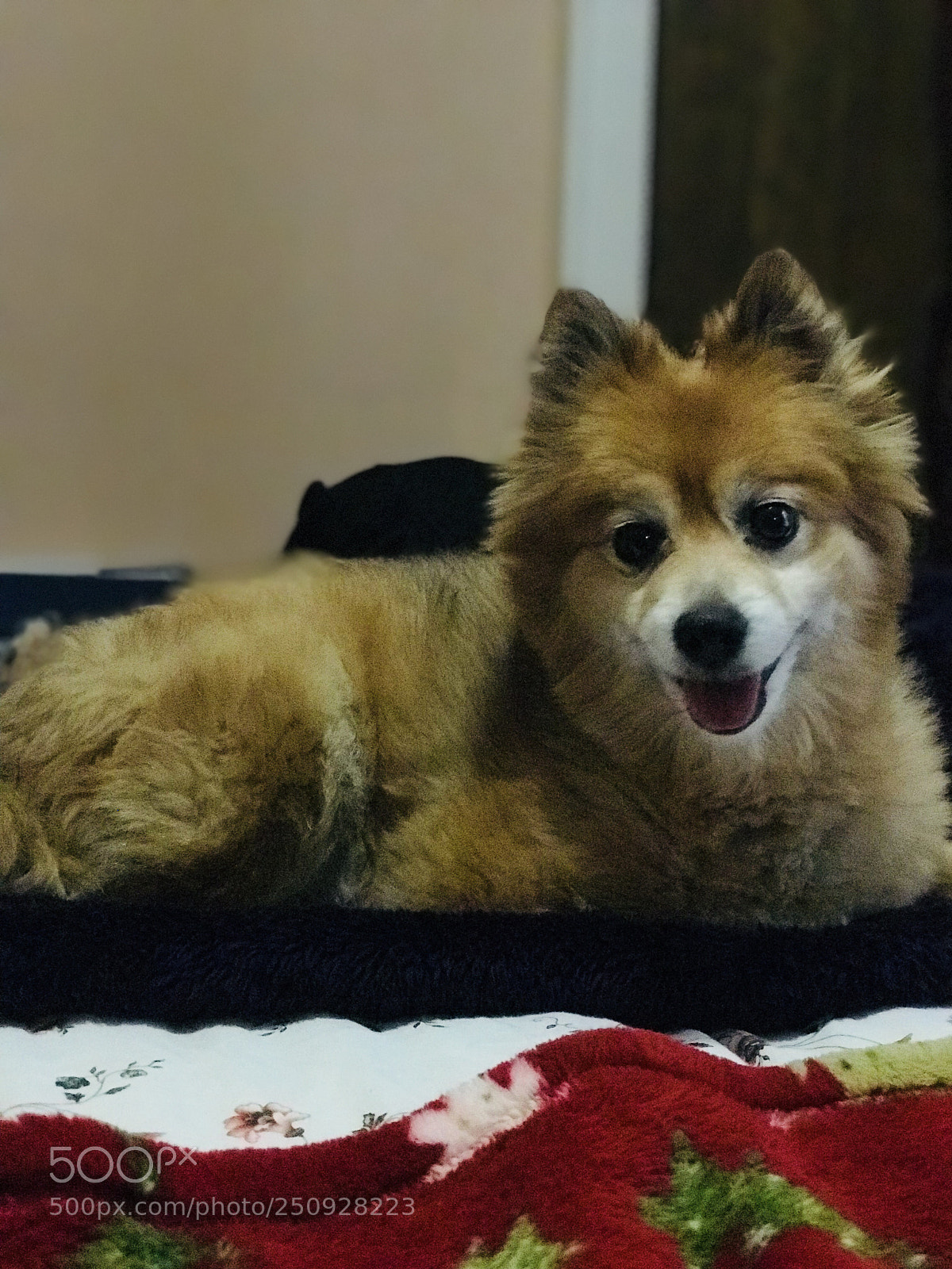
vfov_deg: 33.8
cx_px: 476
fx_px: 2090
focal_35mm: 57
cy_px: 634
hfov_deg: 25.7
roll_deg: -2.8
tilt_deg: -11.7
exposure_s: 1/60
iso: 1250
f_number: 2.8
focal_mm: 6.6
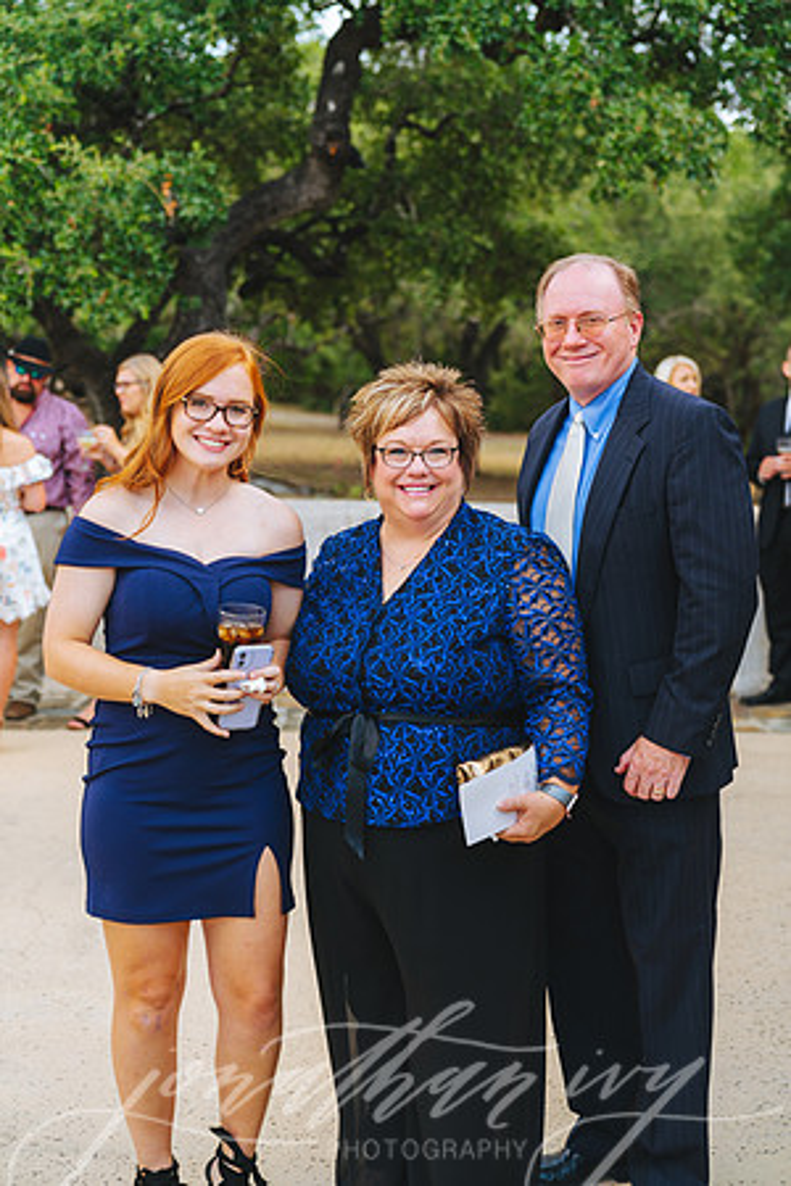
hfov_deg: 25.1
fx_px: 1780
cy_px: 593
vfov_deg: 36.9
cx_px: 396
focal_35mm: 54
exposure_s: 1/125
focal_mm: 54
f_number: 2.8
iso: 50
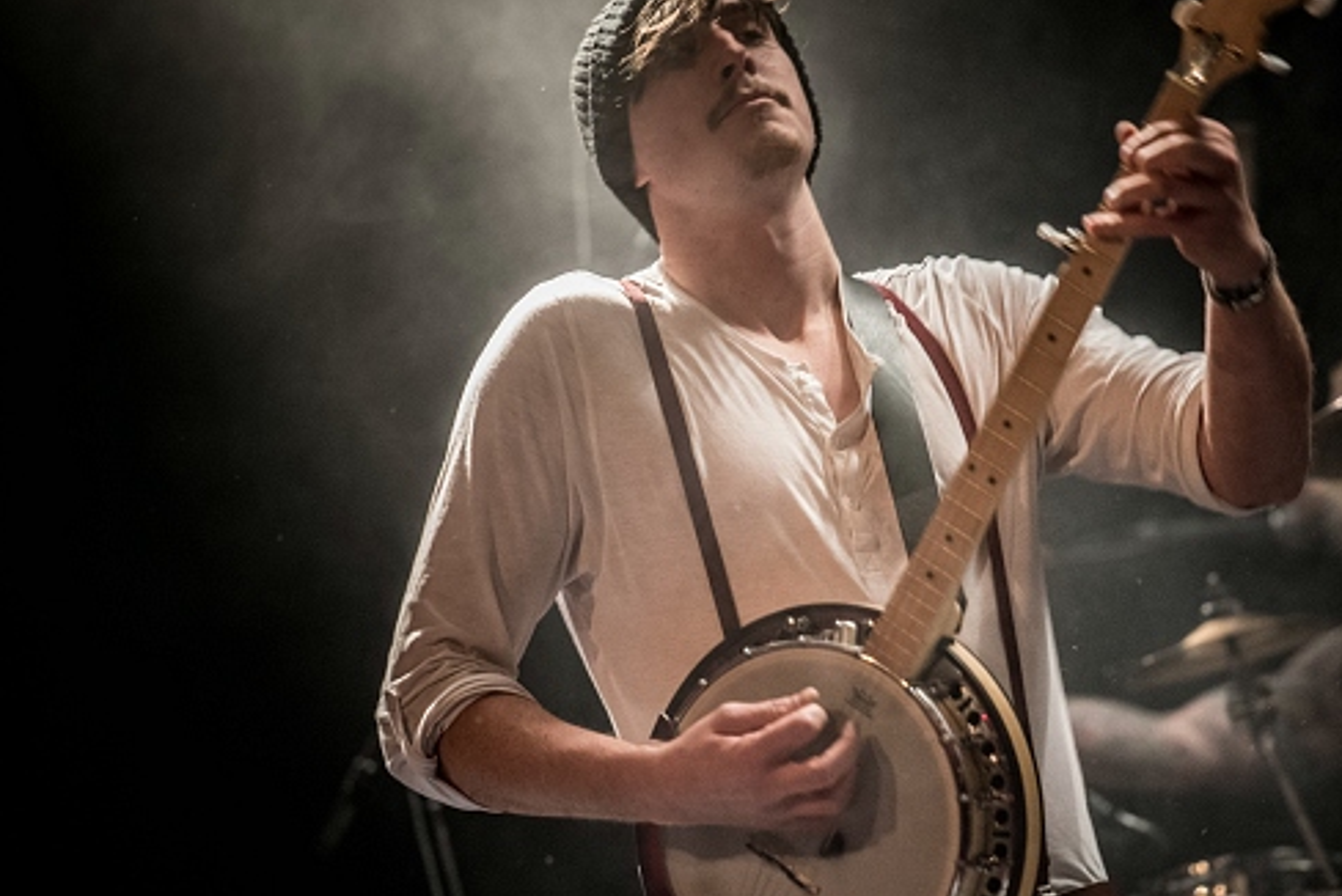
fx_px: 10182
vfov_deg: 5.0
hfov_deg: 7.5
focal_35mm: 273
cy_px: 546
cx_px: 817
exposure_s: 1/100
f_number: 2.8
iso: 2500
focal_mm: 185
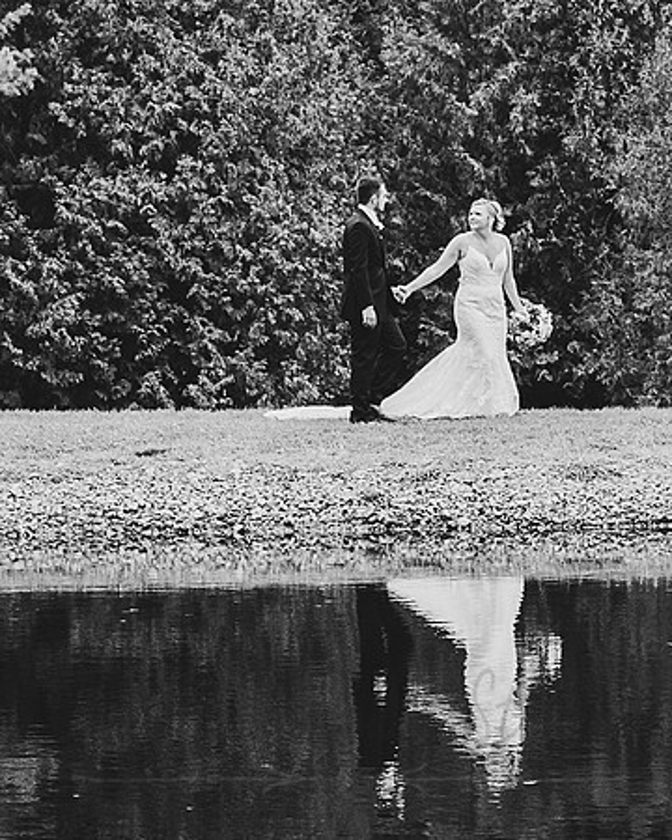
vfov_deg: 9.8
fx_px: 4876
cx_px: 232
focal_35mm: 196
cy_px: 392
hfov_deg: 7.9
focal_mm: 28
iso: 100
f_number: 4.5
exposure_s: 1/100
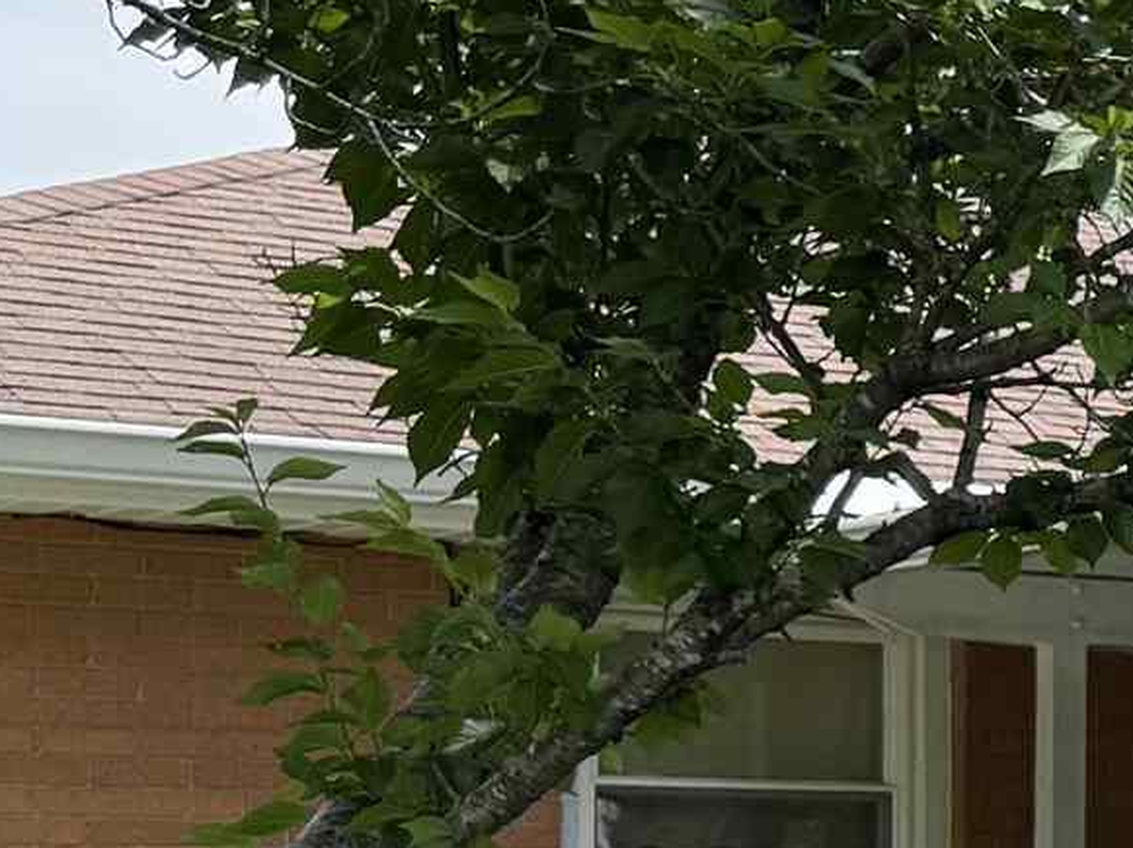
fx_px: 4154
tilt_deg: +2.0
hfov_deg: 12.6
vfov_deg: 11.6
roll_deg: +0.3
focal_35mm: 127
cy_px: 760
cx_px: 2582
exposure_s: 1/2959
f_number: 1.78
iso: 80
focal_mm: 6.76
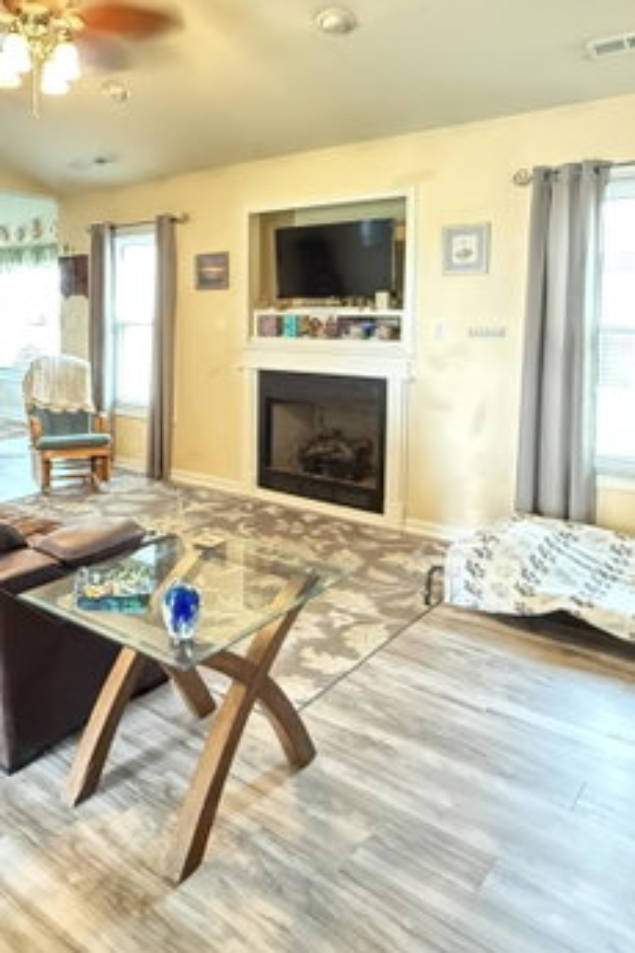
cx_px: 175
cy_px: 362
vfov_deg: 66.4
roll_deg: +0.0
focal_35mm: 27
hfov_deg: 46.6
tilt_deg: -3.4
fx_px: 714
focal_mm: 2.22
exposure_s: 1/30
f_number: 2.2
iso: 1600
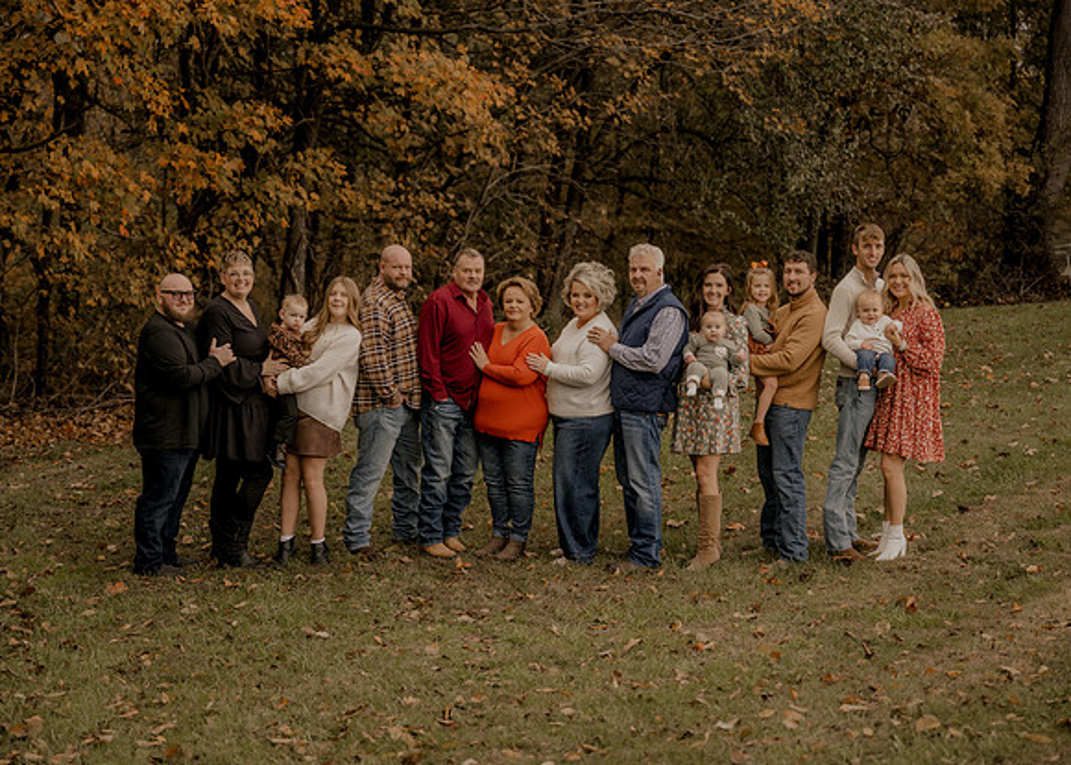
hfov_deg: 29.4
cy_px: 382
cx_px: 536
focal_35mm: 67
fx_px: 2039
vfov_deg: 21.2
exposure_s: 1/125
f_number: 2.8
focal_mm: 64
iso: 250
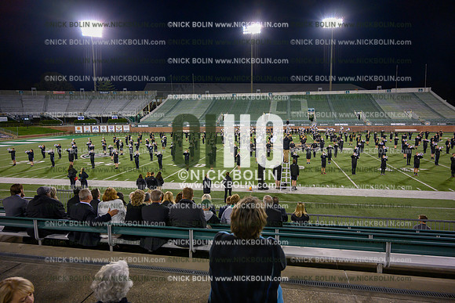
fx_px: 303
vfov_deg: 53.2
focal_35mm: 24
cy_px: 152
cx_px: 228
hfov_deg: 73.7
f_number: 4
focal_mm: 24
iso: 3200
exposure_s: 1/400
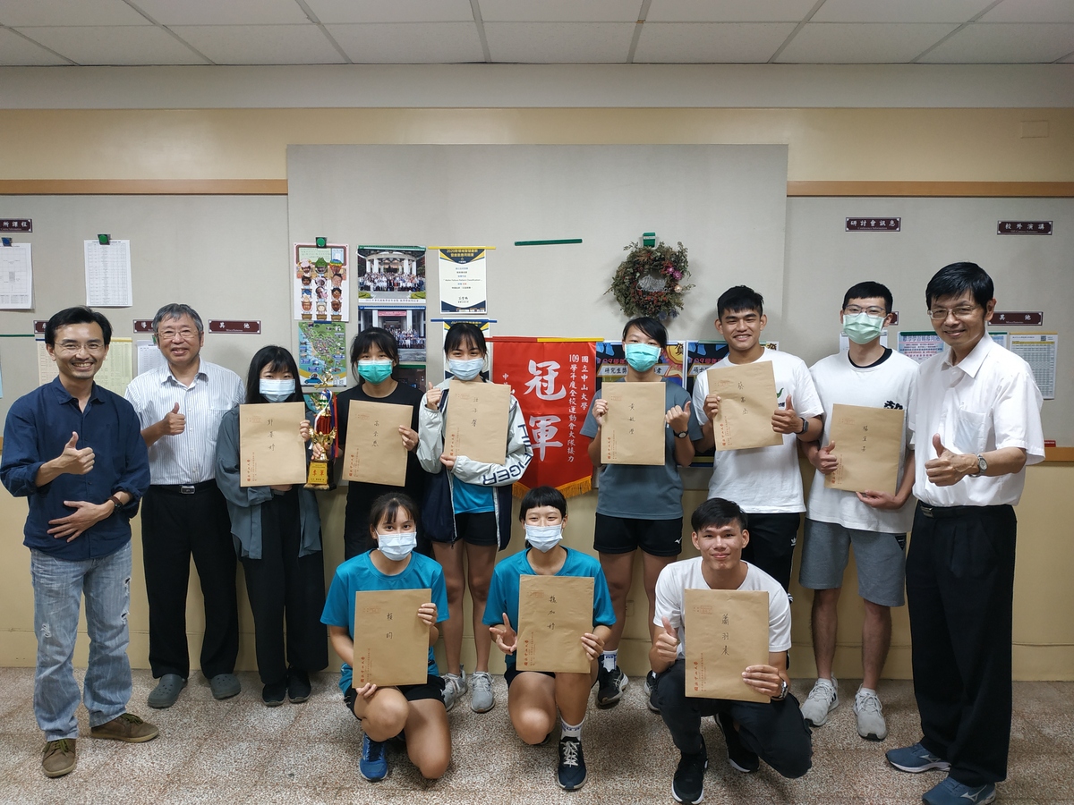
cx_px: 537
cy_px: 402
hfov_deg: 71.6
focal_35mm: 24
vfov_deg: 56.8
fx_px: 745
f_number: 1.9
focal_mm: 3.94
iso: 200
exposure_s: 1/30
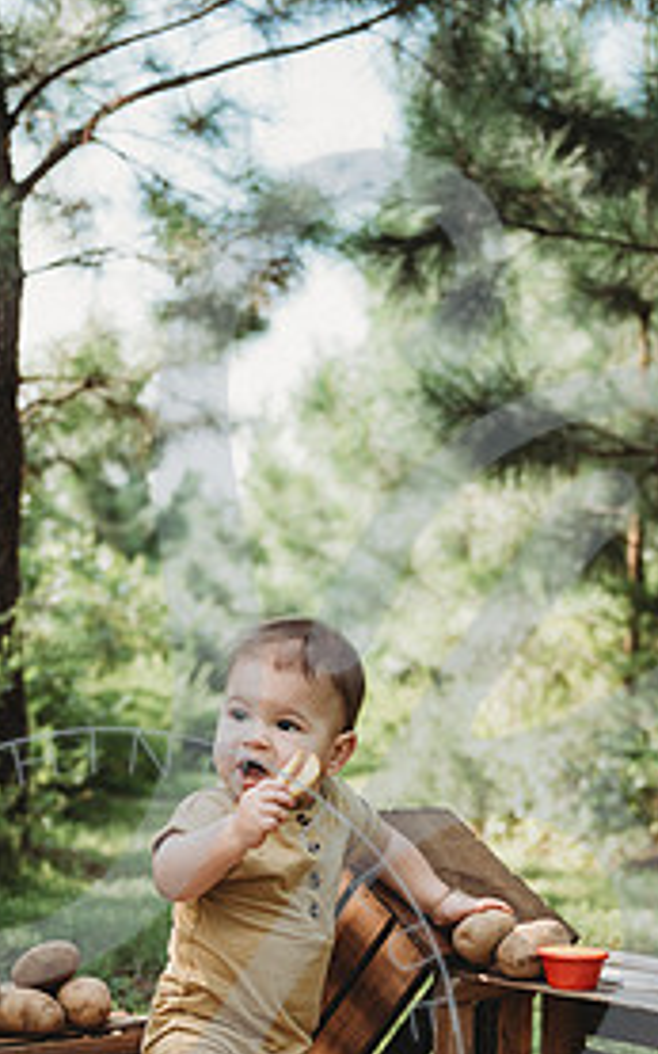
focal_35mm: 58
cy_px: 791
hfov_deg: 22.3
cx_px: 281
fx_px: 1665
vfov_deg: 34.4
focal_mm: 35
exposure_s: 1/320
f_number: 2.8
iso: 100
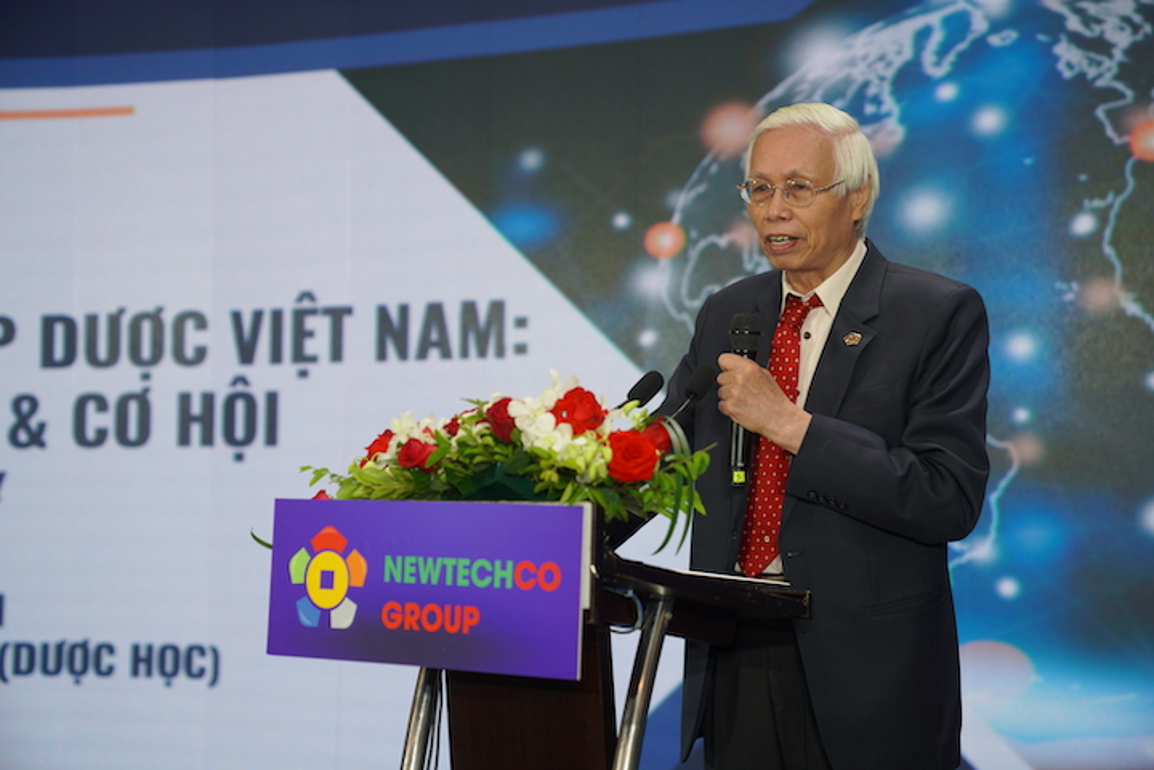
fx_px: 2244
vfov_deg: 19.5
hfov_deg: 28.8
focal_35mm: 70
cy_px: 385
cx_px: 577
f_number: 3.2
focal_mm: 70
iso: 500
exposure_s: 1/160
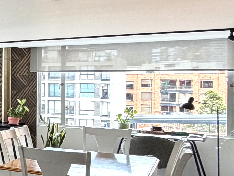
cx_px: -223
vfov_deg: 23.3
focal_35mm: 63
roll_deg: -0.8
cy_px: 83
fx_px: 426
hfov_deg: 19.4
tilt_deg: +1.0
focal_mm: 2.22
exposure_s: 1/120
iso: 160
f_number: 2.2
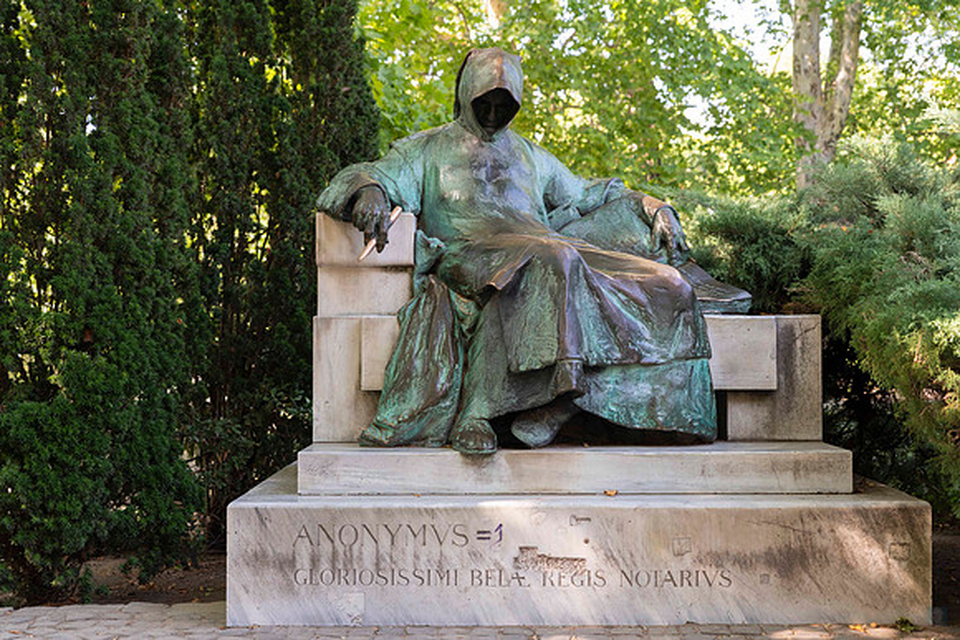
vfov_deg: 25.4
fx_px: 1421
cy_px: 320
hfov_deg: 37.3
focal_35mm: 53
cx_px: 480
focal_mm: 52
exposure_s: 1/125
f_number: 4
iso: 400
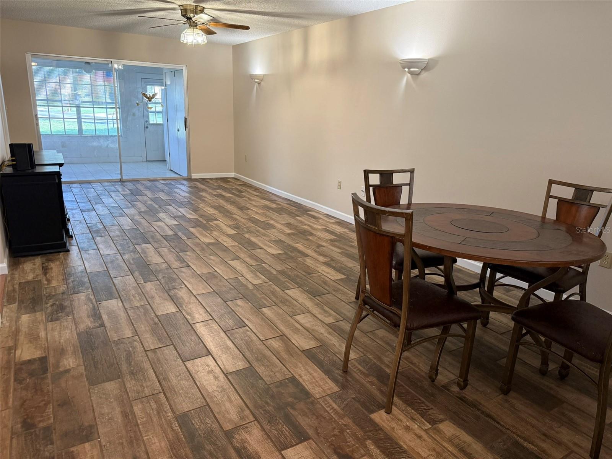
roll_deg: -2.7
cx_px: 306
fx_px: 424
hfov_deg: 71.6
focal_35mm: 24
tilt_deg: -15.6
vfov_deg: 56.8
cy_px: 230
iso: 320
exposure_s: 1/60
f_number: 1.78
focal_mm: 6.76
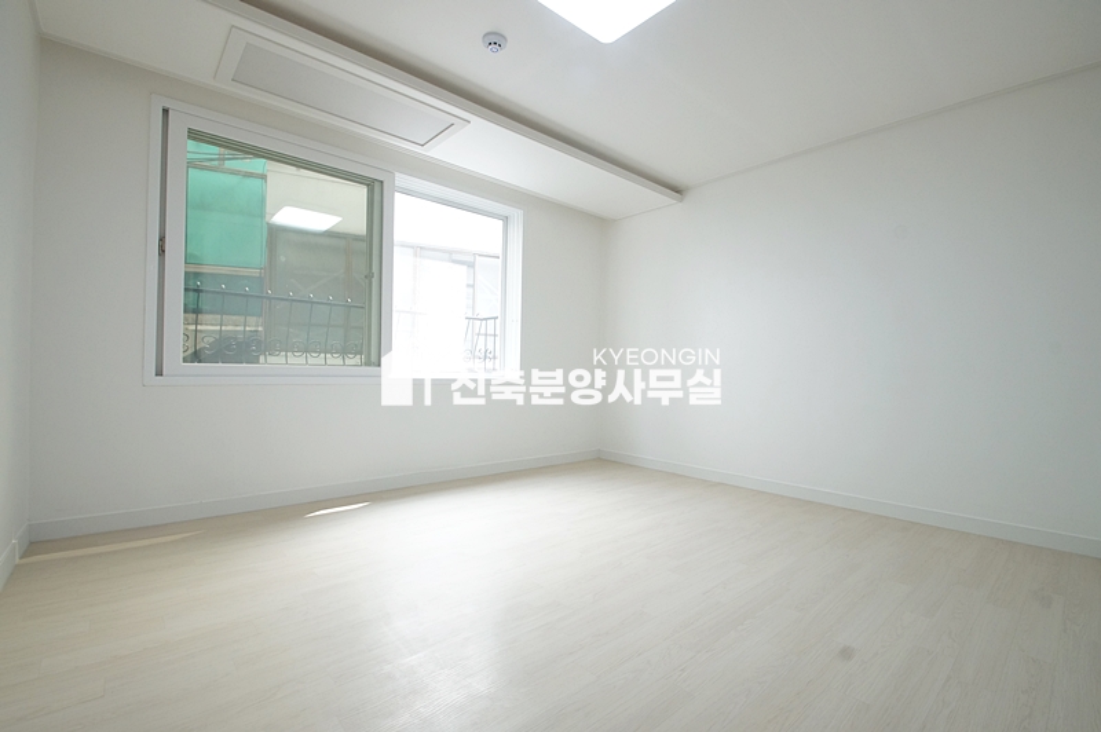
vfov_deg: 77.2
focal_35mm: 15
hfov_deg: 100.4
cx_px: 550
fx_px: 458
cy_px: 366
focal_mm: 10
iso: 800
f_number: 9
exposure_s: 1/30
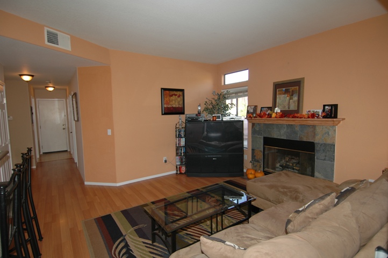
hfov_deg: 90.1
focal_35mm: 18
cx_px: 194
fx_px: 194
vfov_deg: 67.3
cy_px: 129
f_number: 4
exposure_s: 1/60
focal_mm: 12
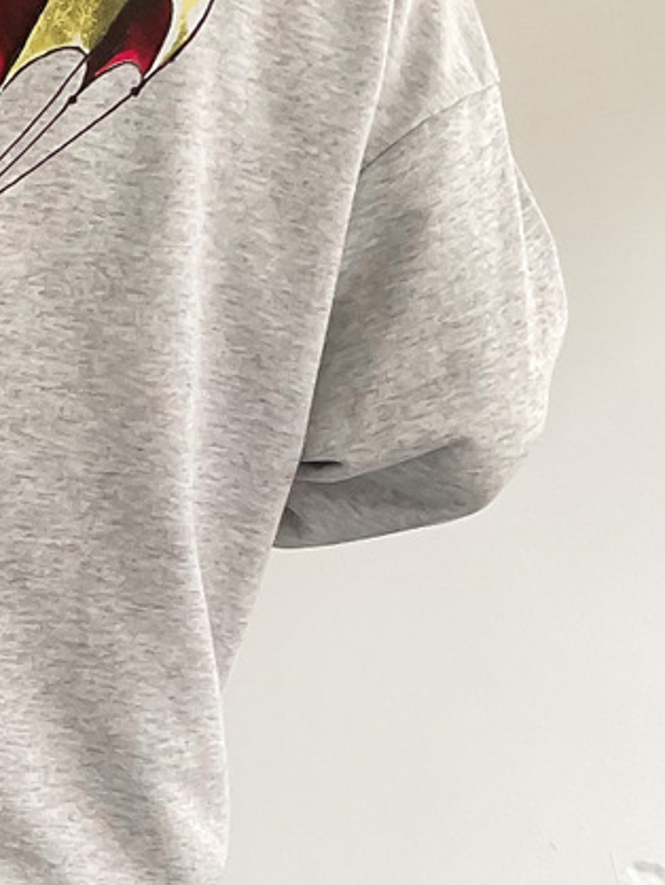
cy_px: 779
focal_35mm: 111
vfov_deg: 17.5
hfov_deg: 12.6
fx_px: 2840
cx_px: -345
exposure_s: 1/120
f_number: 1.8
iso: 40
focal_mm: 3
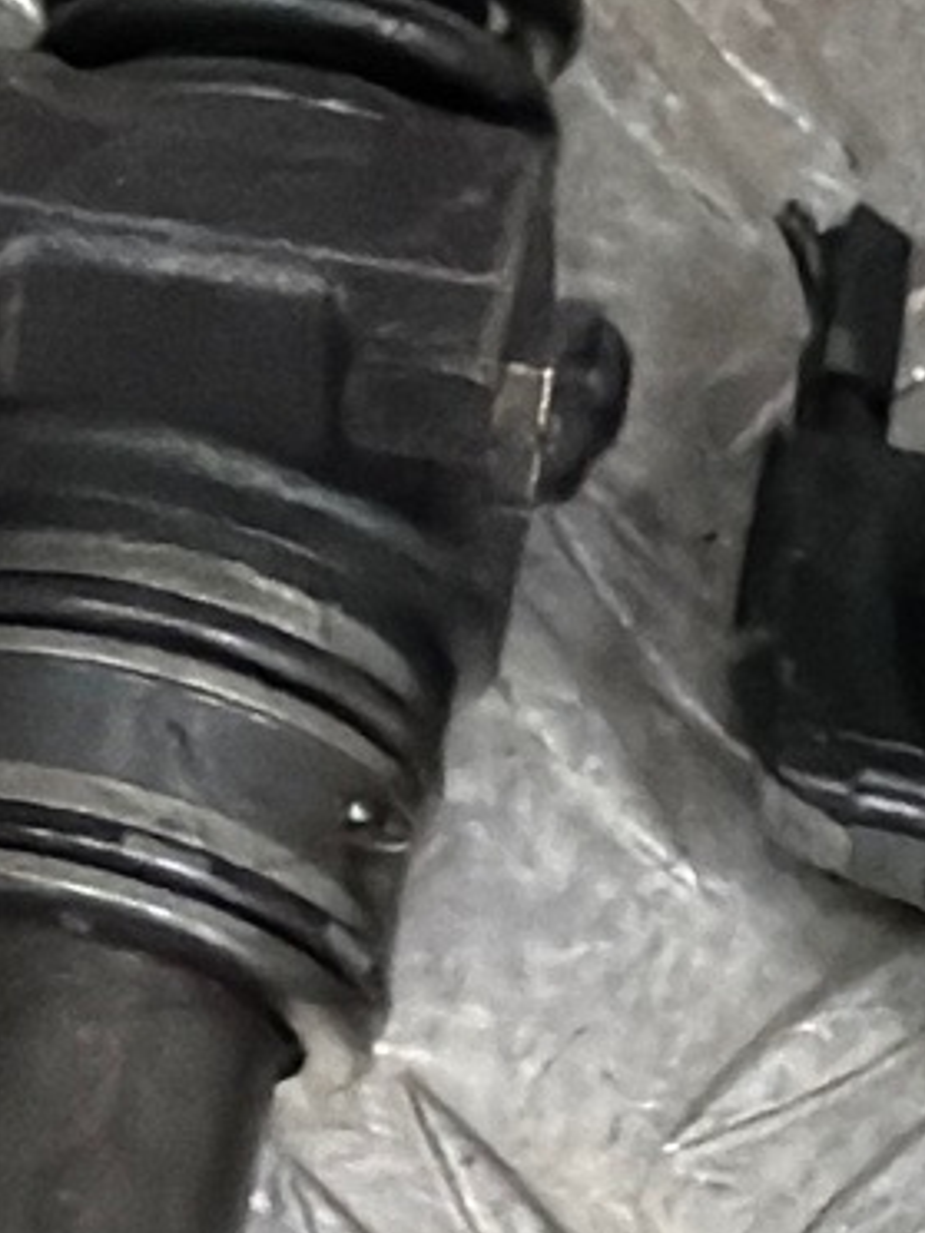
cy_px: -179
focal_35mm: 129
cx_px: -719
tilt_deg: -57.9
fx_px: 4596
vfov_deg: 14.9
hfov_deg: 10.8
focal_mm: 2.22
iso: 400
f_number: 2.2
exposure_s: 1/100
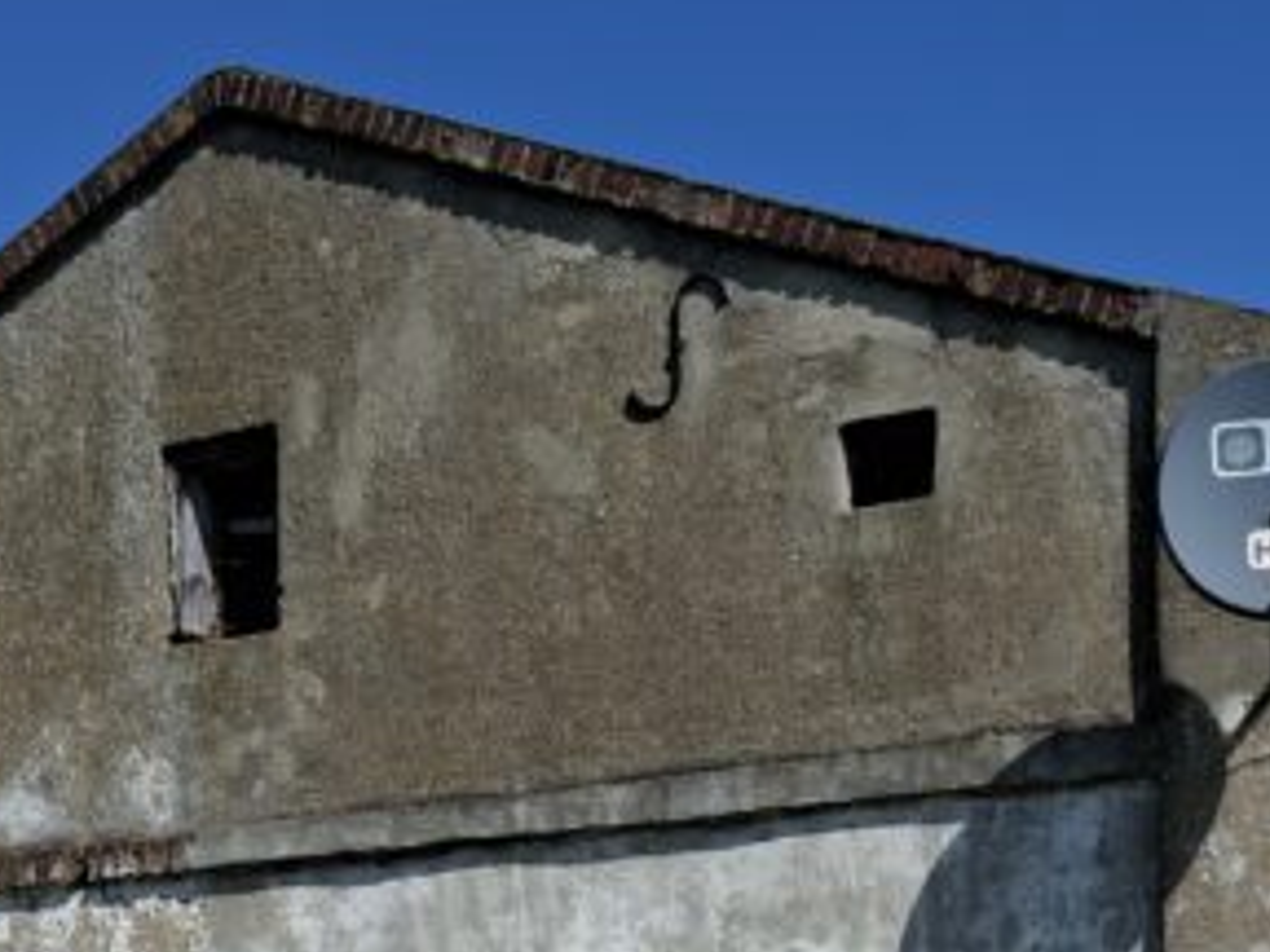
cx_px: 741
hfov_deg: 32.1
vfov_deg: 22.9
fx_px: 2201
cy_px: 1069
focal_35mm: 60
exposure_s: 1/2283
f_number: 1.8
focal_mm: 5.54
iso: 50
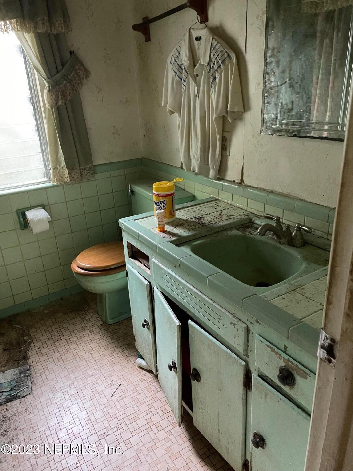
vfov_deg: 67.3
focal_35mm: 26
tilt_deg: -21.3
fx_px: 354
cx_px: 176
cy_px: 236
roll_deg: +3.6
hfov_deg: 53.1
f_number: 1.6
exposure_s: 1/30
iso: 640
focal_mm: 4.2
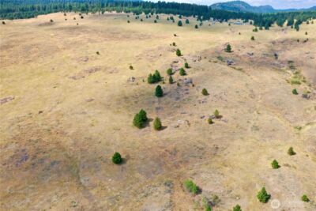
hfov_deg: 65.5
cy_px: 106
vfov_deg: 46.4
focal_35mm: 28
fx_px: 246
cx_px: 158
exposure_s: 1/320
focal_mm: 10.26
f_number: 5.6
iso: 100
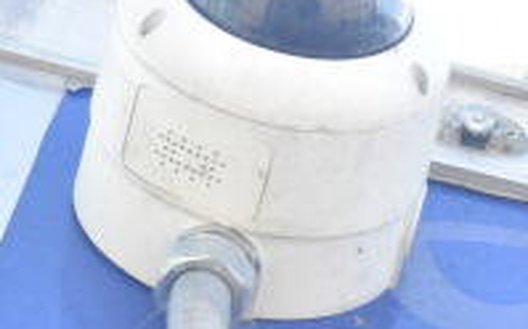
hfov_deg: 8.1
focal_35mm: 258
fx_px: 3703
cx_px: 425
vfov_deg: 5.1
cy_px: 277
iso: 1600
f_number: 11
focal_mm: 55
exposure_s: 1/320
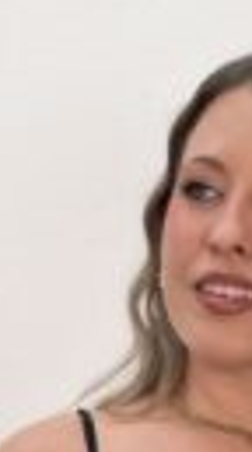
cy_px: 527
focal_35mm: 149
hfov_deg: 8.1
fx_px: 1781
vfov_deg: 14.1
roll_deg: -0.5
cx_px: 252
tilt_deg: +0.3
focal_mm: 6.93
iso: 50
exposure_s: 1/150
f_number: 1.8
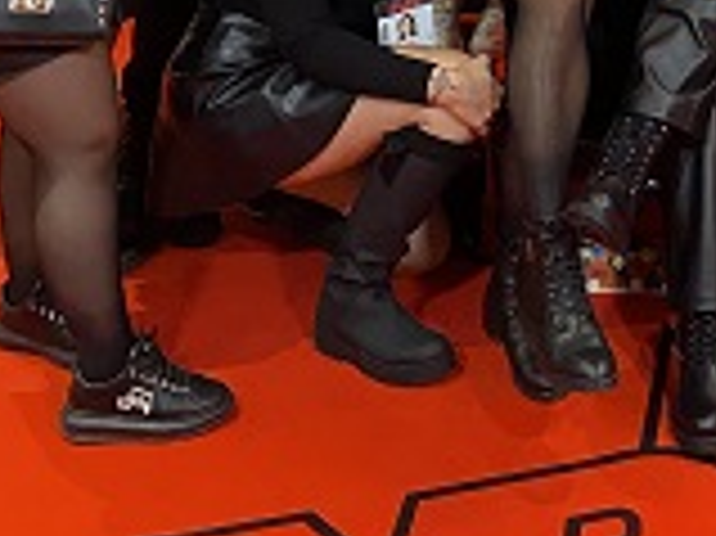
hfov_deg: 21.8
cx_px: 693
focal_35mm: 87
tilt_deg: -6.1
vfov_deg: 14.5
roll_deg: +0.1
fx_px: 1798
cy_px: -480
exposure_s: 1/50
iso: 500
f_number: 1.8
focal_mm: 4.25
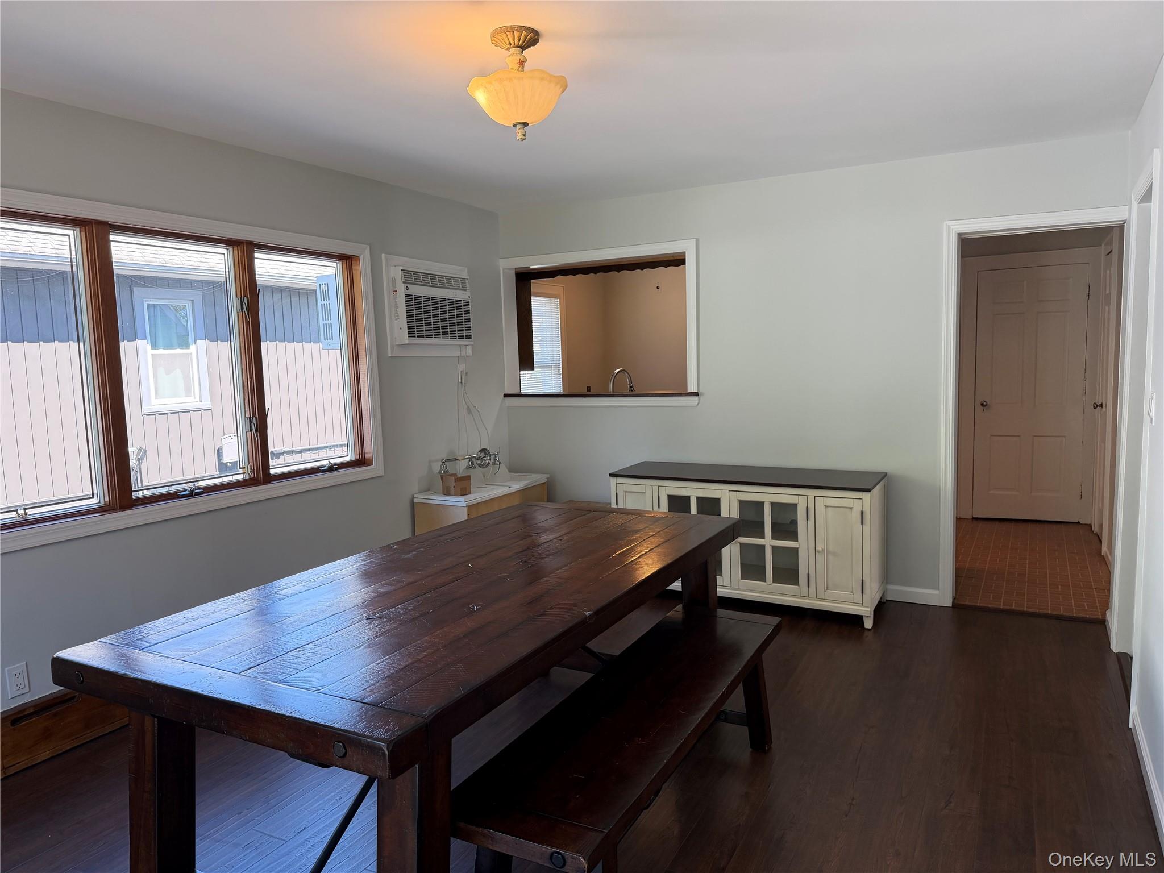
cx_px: 582
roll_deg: +1.7
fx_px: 807
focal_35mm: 24
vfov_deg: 56.8
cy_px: 436
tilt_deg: -6.1
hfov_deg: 71.6
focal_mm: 6.76
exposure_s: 1/187
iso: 125
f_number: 1.78
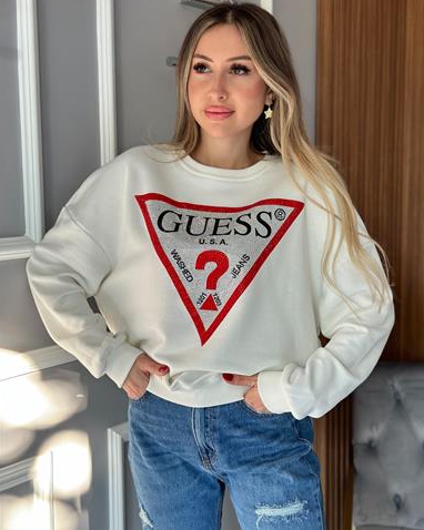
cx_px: 214
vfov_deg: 36.7
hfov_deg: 29.7
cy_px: 265
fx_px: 800
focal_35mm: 51
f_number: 1.78
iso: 160
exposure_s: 1/60
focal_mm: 6.86
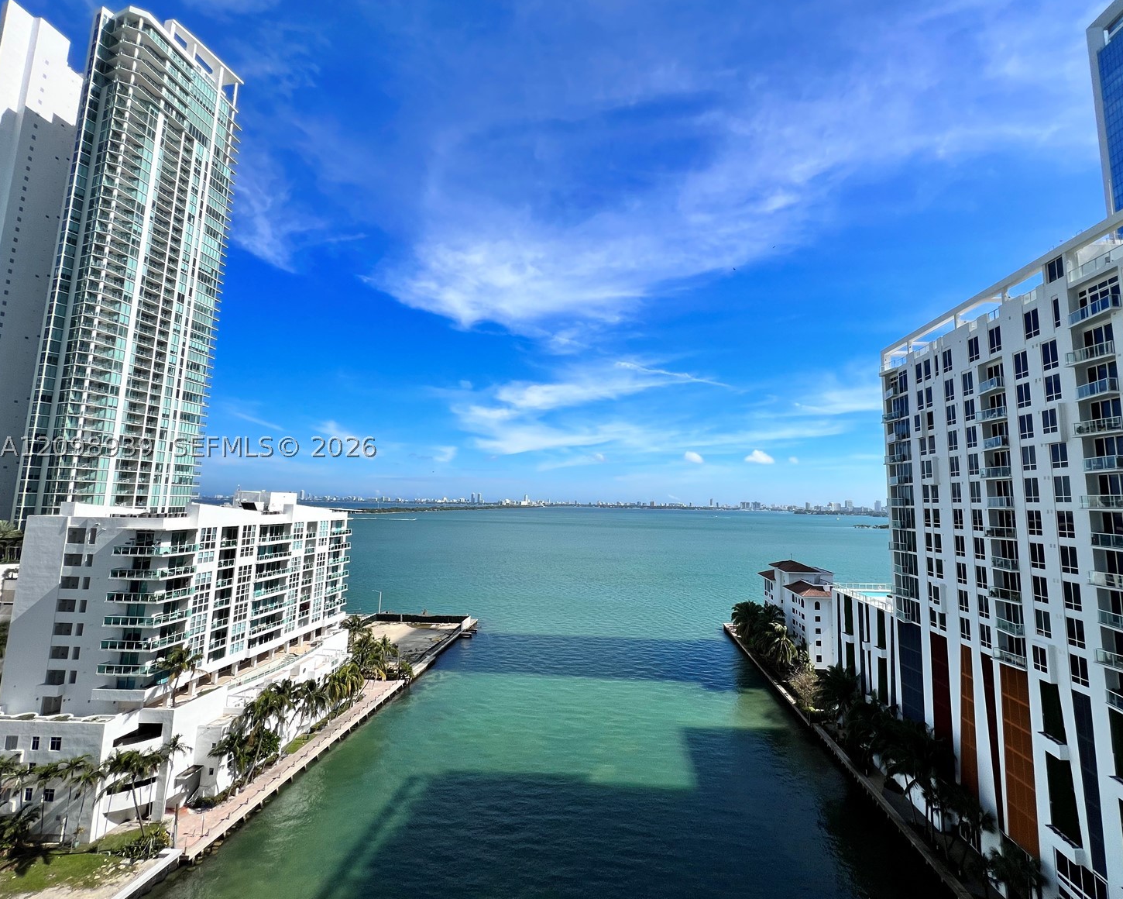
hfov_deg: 100.4
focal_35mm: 14
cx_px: 613
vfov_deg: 88.0
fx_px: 465
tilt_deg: +5.9
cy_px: 446
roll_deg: -1.9
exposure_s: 1/2732
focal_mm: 1.57
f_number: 1.8
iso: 32
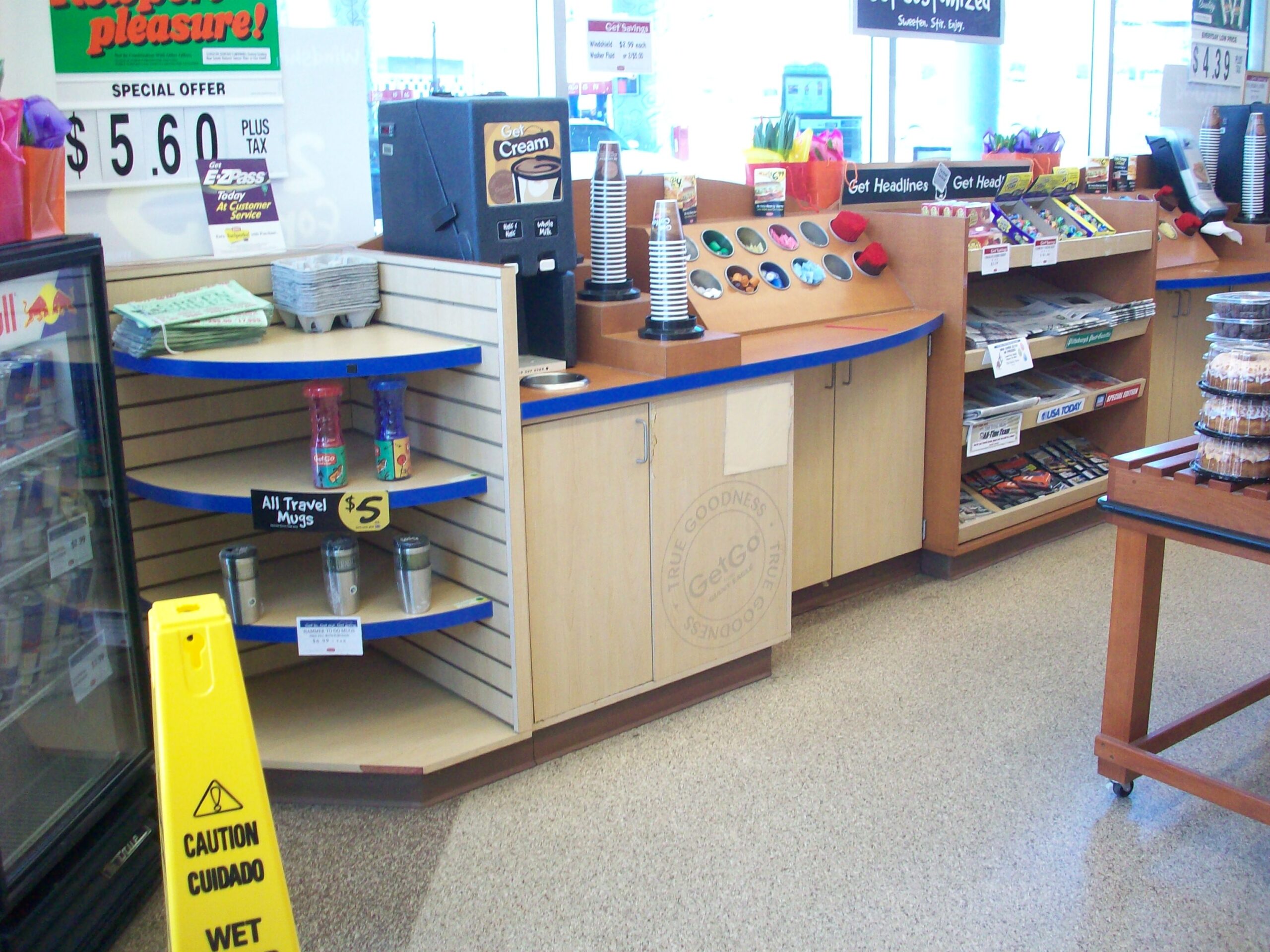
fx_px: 1357
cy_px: 476
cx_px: 635
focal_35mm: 37
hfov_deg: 50.1
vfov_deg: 38.7
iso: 160
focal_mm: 6.2
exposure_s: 1/61.7
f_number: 2.8
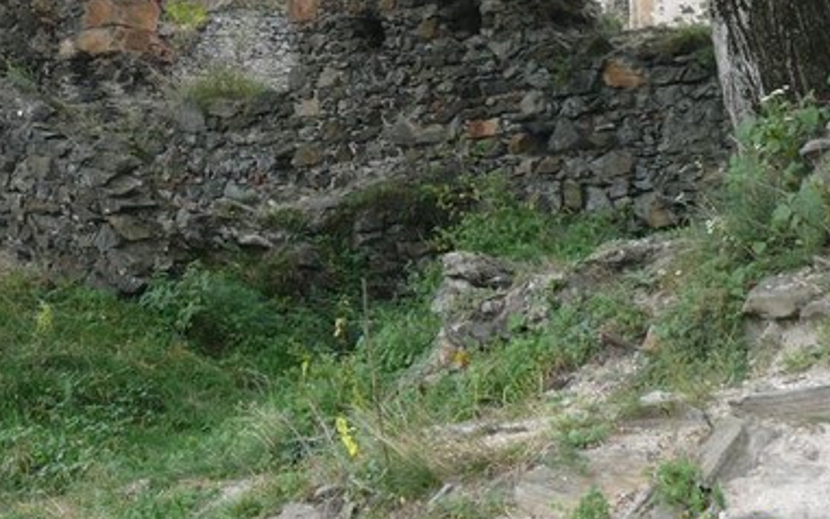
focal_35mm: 78
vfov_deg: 16.2
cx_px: 163
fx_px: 1764
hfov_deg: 26.0
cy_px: -61
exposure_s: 1/125
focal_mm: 7.4
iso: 100
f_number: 3.6
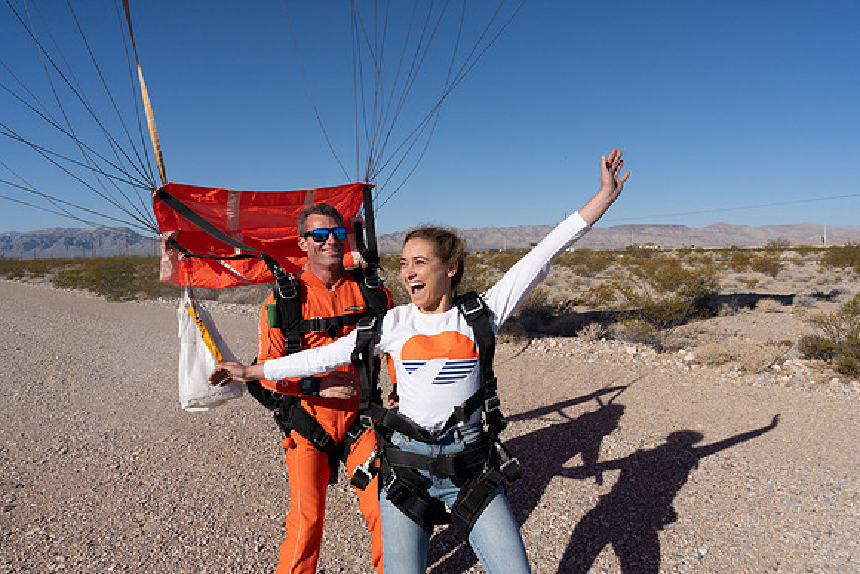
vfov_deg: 53.2
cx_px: 430
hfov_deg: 73.7
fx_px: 573
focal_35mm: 24
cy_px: 287
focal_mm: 24
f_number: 11
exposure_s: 1/2000
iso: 800
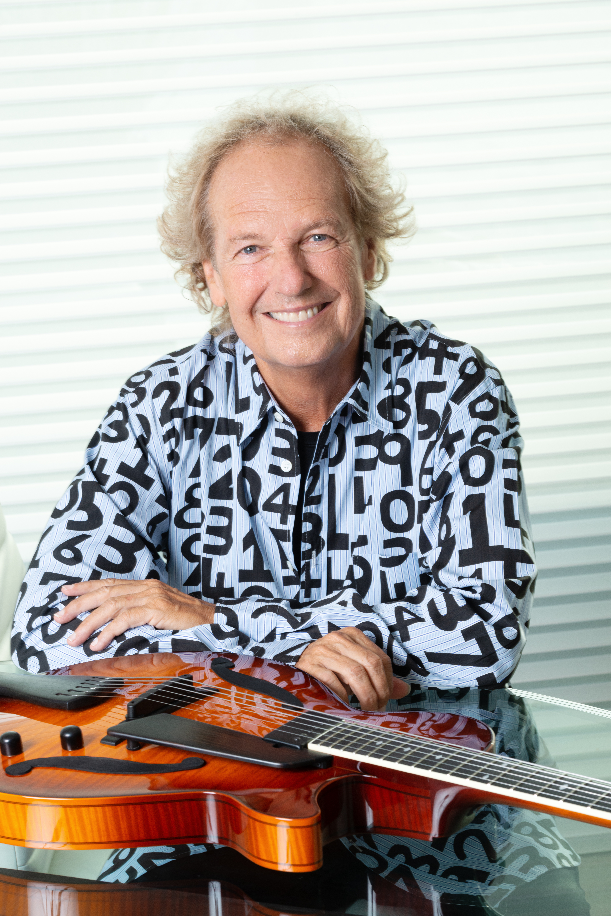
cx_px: 306
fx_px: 2671
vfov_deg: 19.5
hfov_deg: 13.1
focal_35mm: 105
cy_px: 458
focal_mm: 105
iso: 400
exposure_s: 1/50
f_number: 13
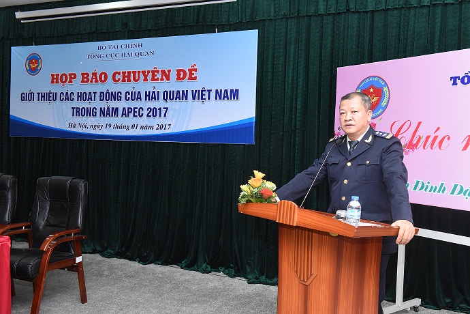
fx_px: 470
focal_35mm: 36
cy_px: 157
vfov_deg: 36.9
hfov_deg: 53.1
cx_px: 235
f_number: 8
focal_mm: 36
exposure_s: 1/125
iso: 3200
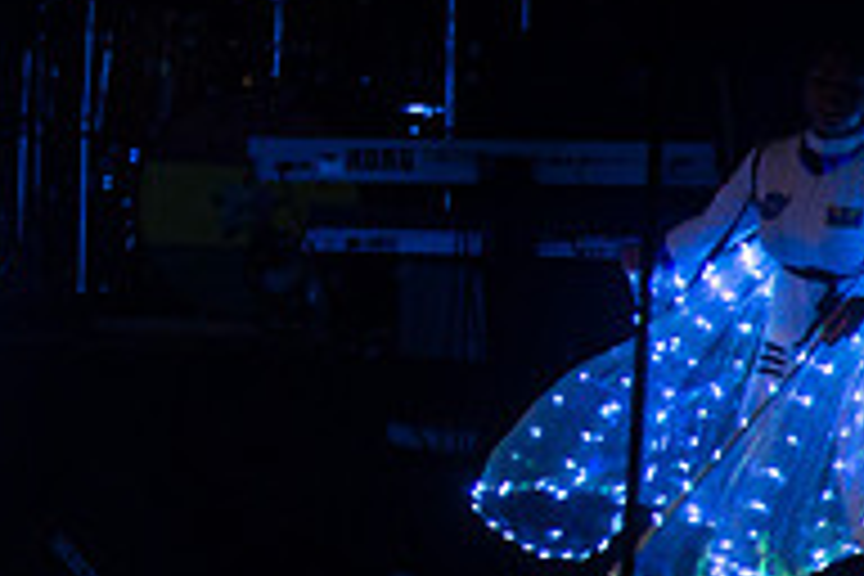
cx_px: -180
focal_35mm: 1026
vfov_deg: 1.3
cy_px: 9
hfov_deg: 2.0
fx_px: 24622
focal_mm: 340
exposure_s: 1/200
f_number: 5.6
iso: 4000
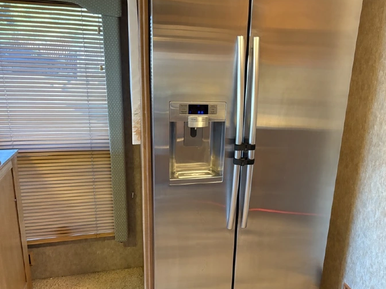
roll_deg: -3.6
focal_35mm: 31
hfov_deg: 57.9
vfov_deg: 45.4
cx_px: 230
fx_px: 346
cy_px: 151
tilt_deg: -15.3
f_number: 1.6
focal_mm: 5.96
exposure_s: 1/59
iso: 500
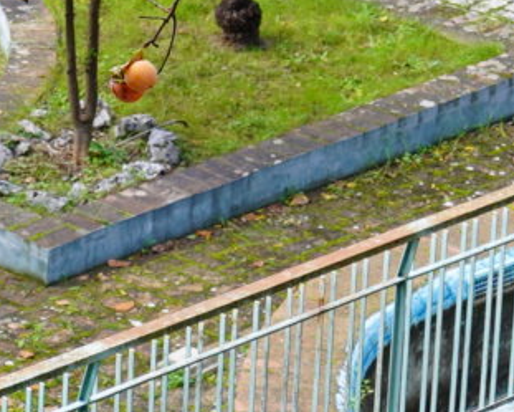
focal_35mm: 270
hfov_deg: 7.1
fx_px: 4109
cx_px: -17
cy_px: -406
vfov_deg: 5.6
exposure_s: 1/60
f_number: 4
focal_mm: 35
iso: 100
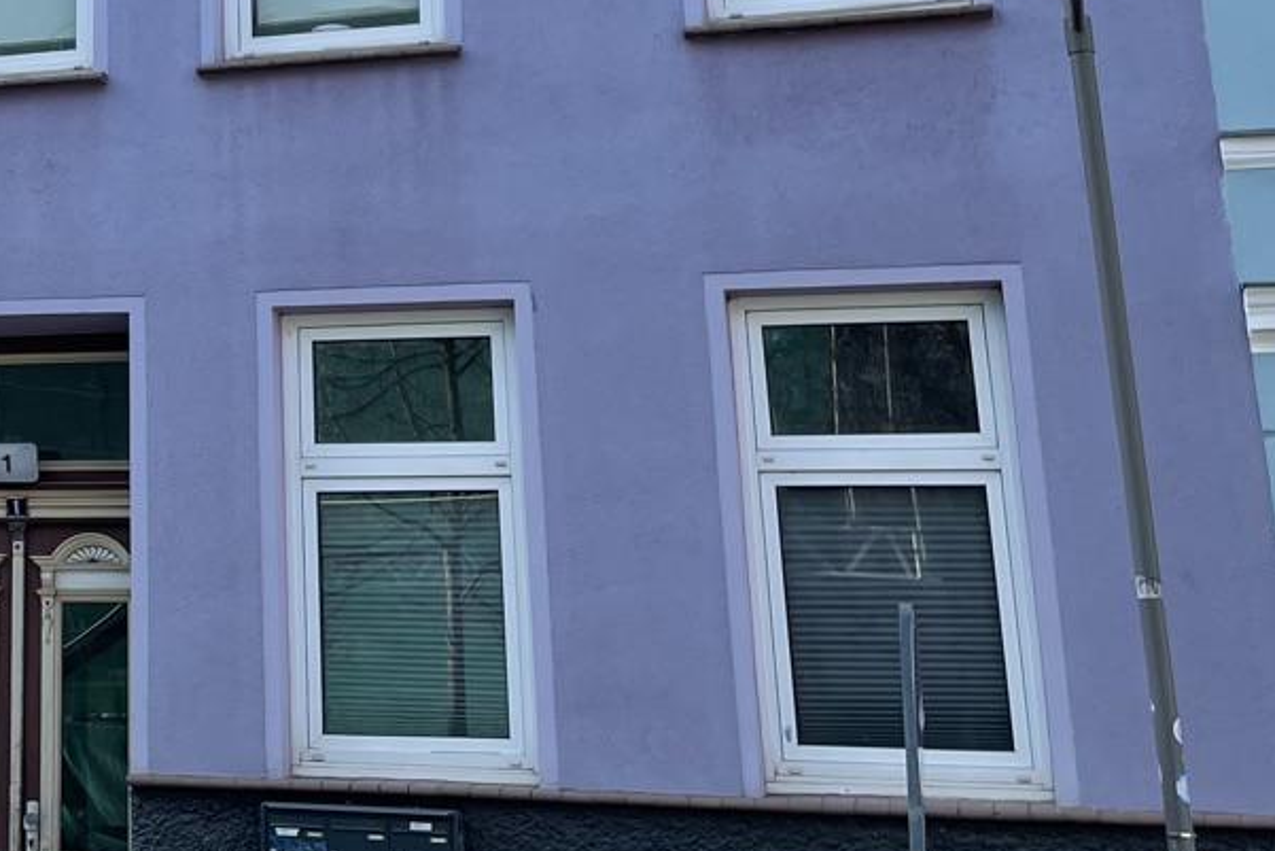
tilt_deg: +18.2
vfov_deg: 18.2
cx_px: -112
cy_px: -85
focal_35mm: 72
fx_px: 2550
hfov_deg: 26.0
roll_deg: -1.0
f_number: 1.6
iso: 32
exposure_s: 1/807
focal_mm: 4.2
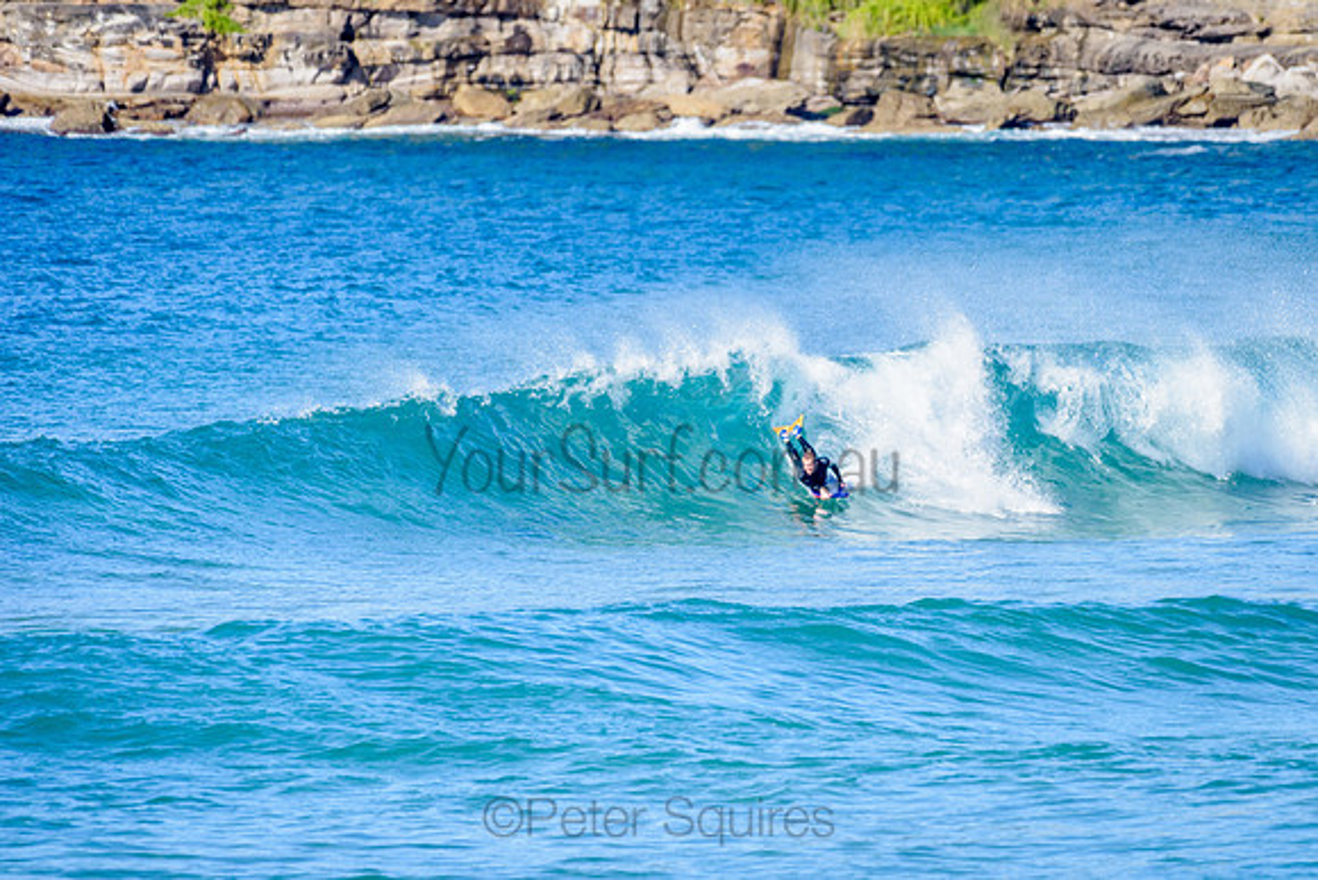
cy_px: 374
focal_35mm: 613
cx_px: 808
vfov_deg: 2.2
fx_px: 22456
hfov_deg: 3.4
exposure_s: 1/2000
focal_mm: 500
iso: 280
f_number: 5.6
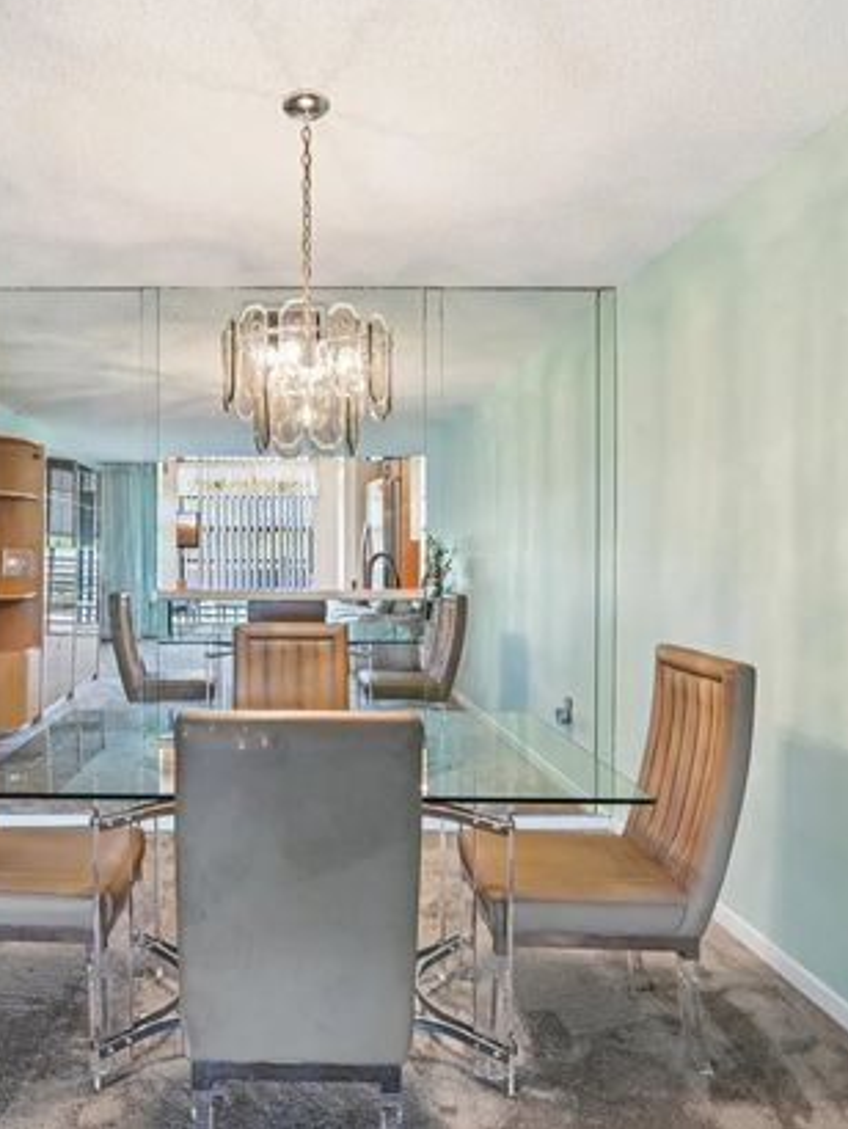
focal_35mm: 24
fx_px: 783
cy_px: 544
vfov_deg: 71.5
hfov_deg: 55.5
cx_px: 275
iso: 220
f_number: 8
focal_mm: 16
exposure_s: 1/15
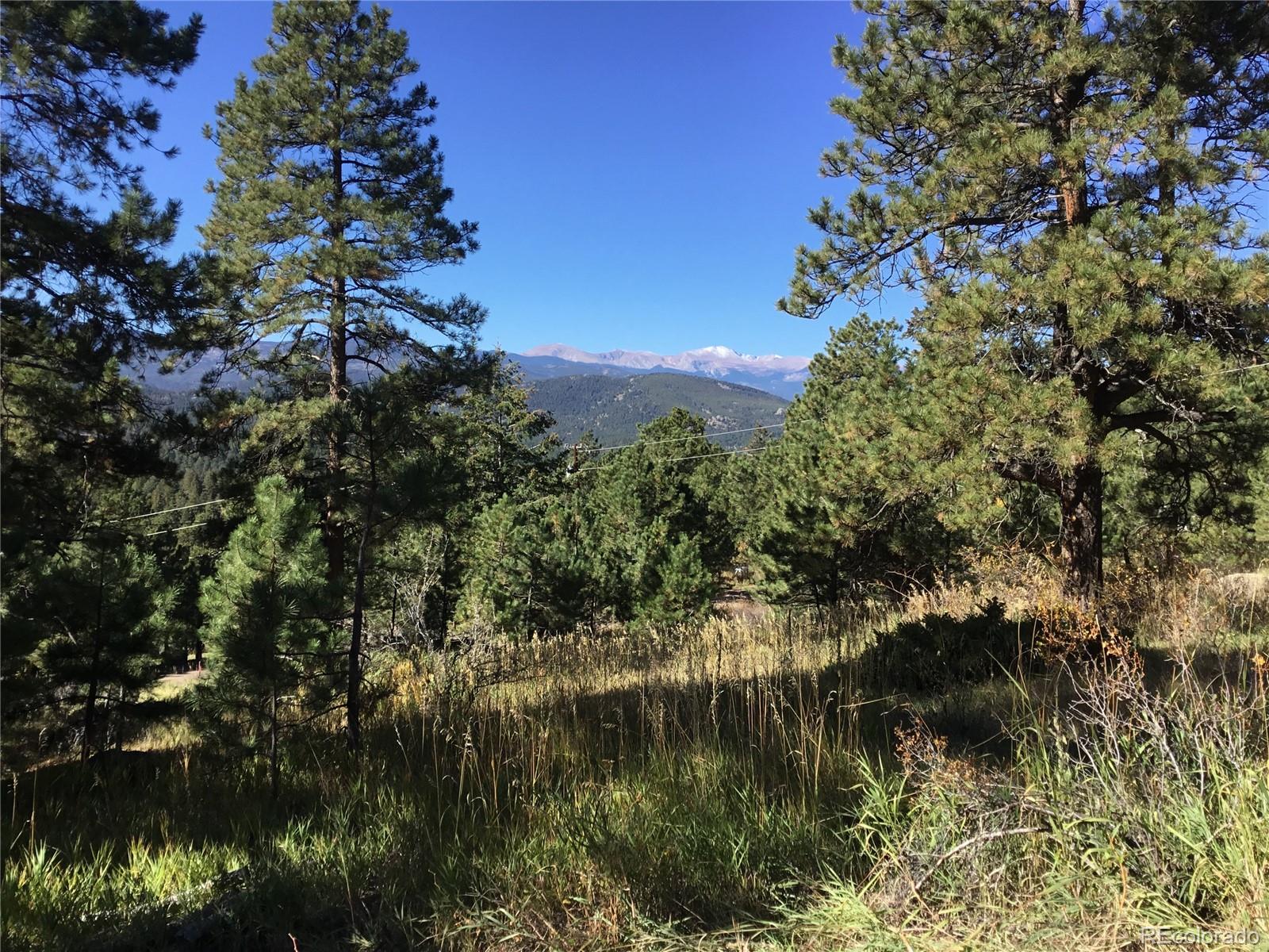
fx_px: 1136
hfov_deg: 58.4
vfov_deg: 45.4
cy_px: 476
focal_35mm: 31
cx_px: 634
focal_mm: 3.3
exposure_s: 1/769
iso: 25
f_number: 2.4
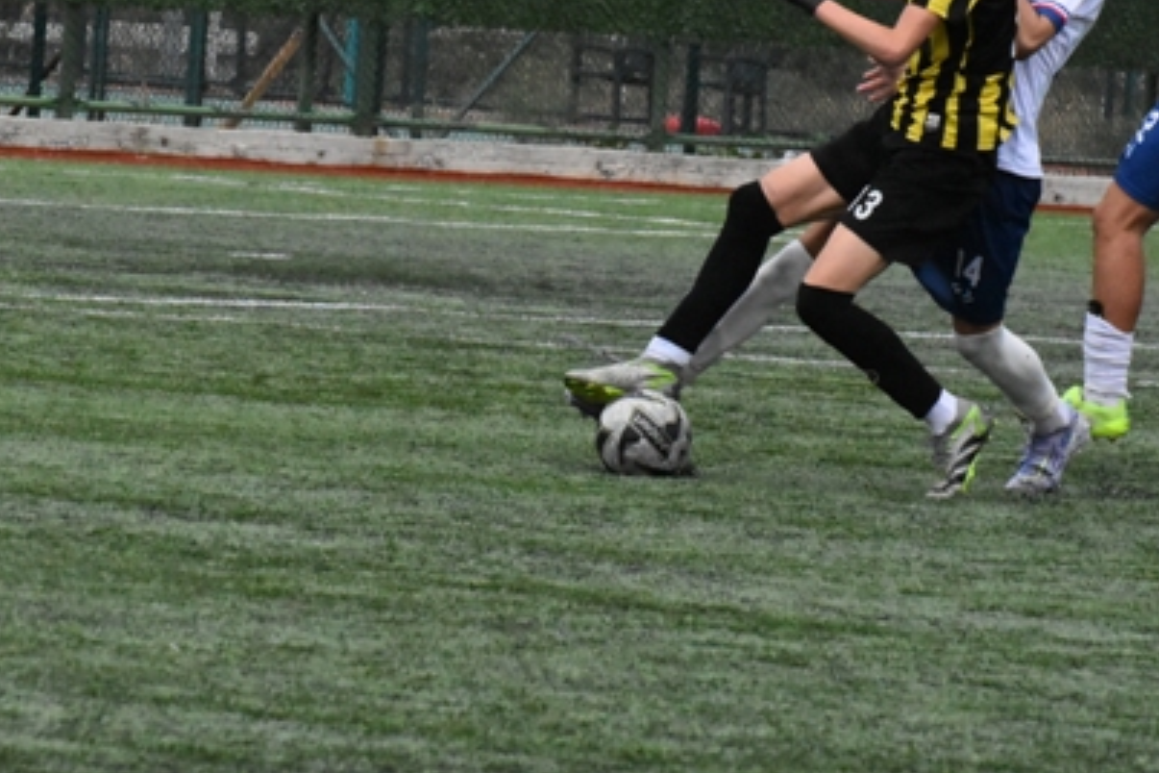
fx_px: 14222
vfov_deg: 3.1
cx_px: 467
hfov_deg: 4.7
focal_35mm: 442
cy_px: 198
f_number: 13
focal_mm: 185
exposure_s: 1/2500
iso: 10000
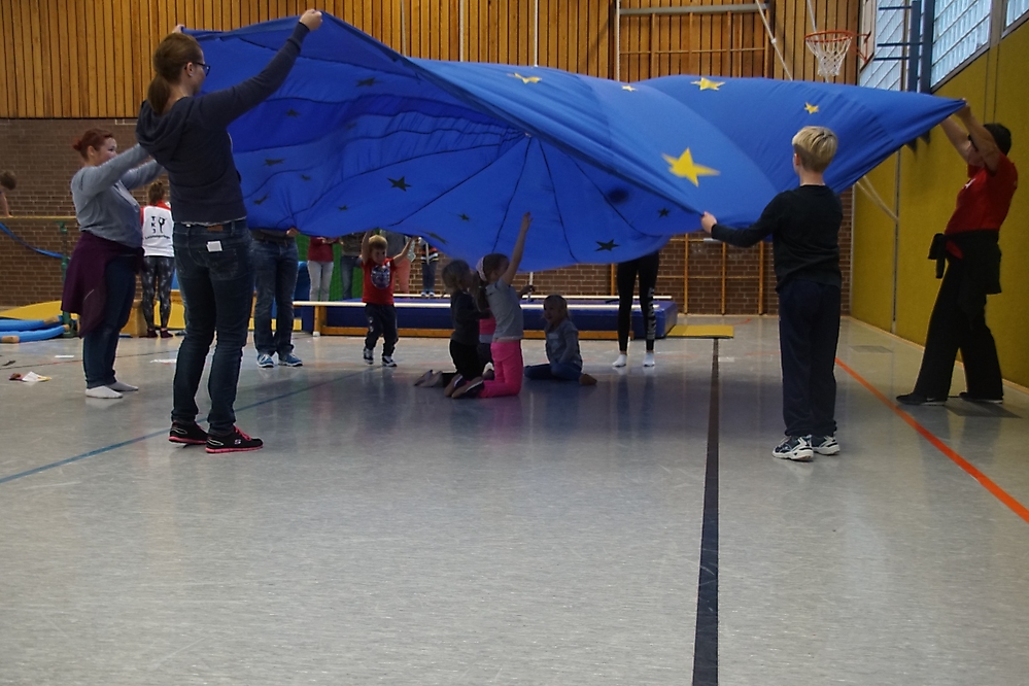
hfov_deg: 49.6
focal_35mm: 39
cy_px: 343
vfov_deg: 34.2
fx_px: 1115
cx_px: 514
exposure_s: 1/60
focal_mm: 26
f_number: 4
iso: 1250
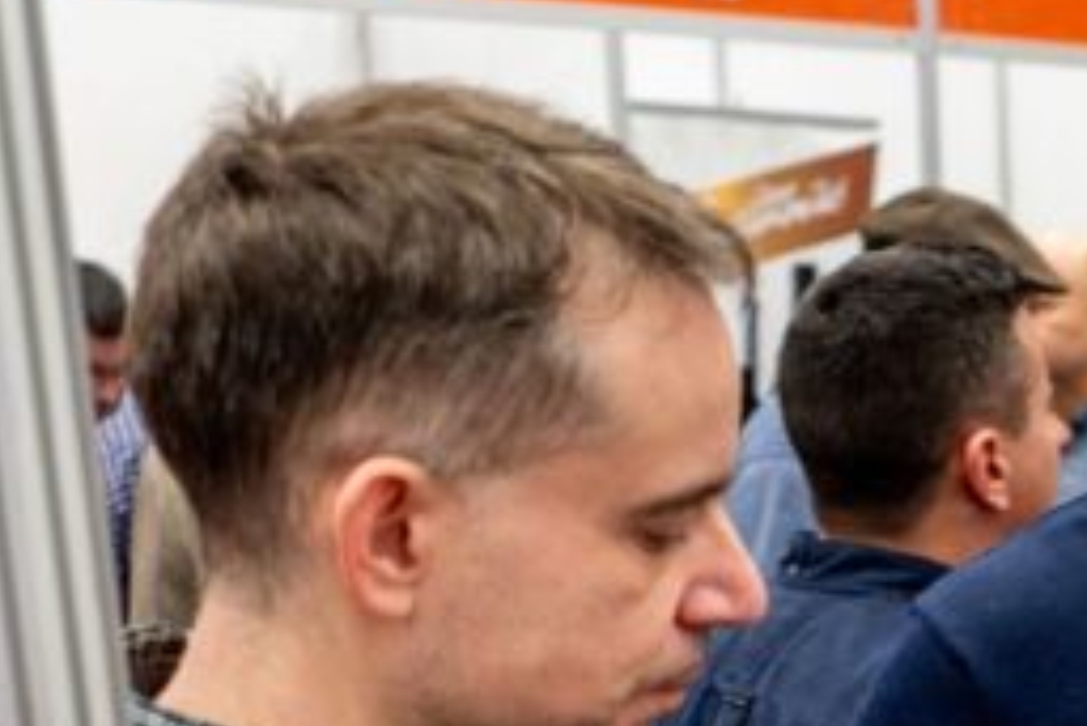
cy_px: 889
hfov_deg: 21.0
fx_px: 2628
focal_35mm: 87
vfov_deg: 15.1
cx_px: 1465
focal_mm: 29
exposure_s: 1/100
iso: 1000
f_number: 2.8
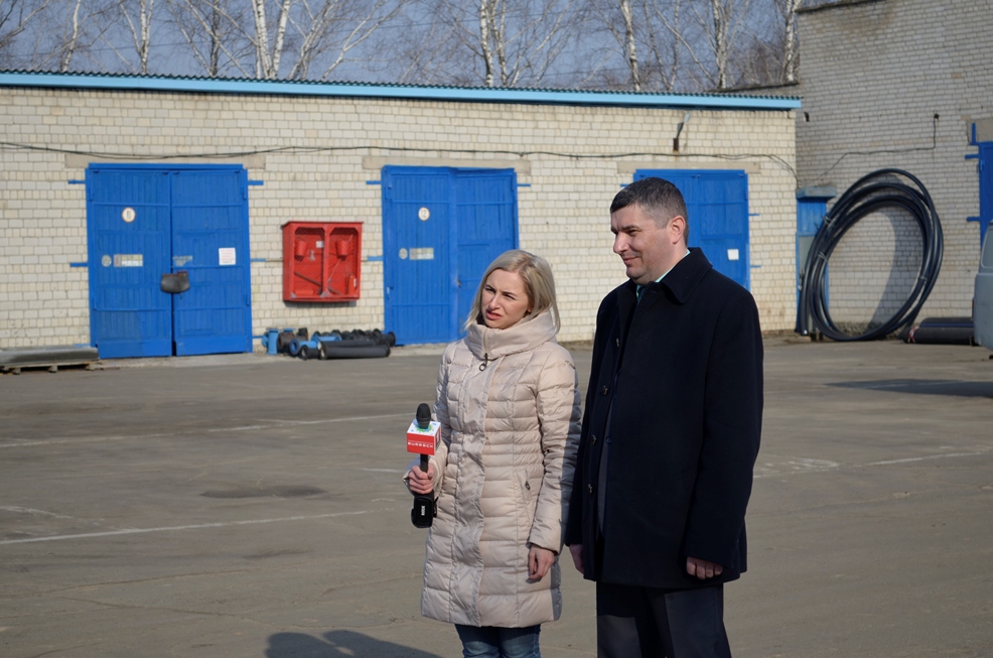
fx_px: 2271
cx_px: 496
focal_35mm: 82
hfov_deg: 24.7
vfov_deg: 16.5
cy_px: 329
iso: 100
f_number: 5.6
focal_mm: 55
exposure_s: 1/640
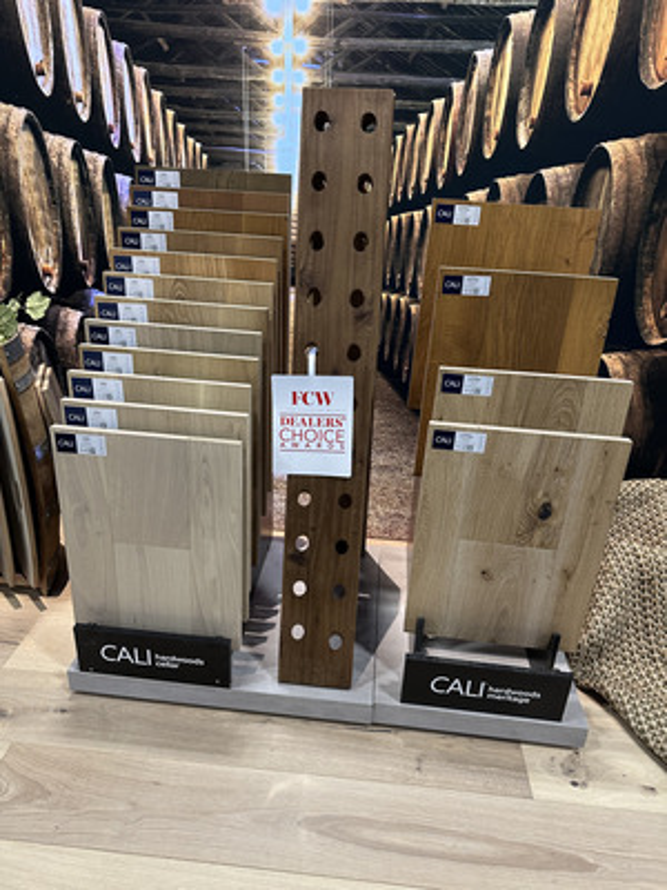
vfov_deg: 71.6
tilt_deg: -23.8
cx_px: 334
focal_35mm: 24
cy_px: 445
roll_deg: -2.8
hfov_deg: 56.8
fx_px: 617
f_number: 1.78
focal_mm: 6.86
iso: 200
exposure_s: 1/60
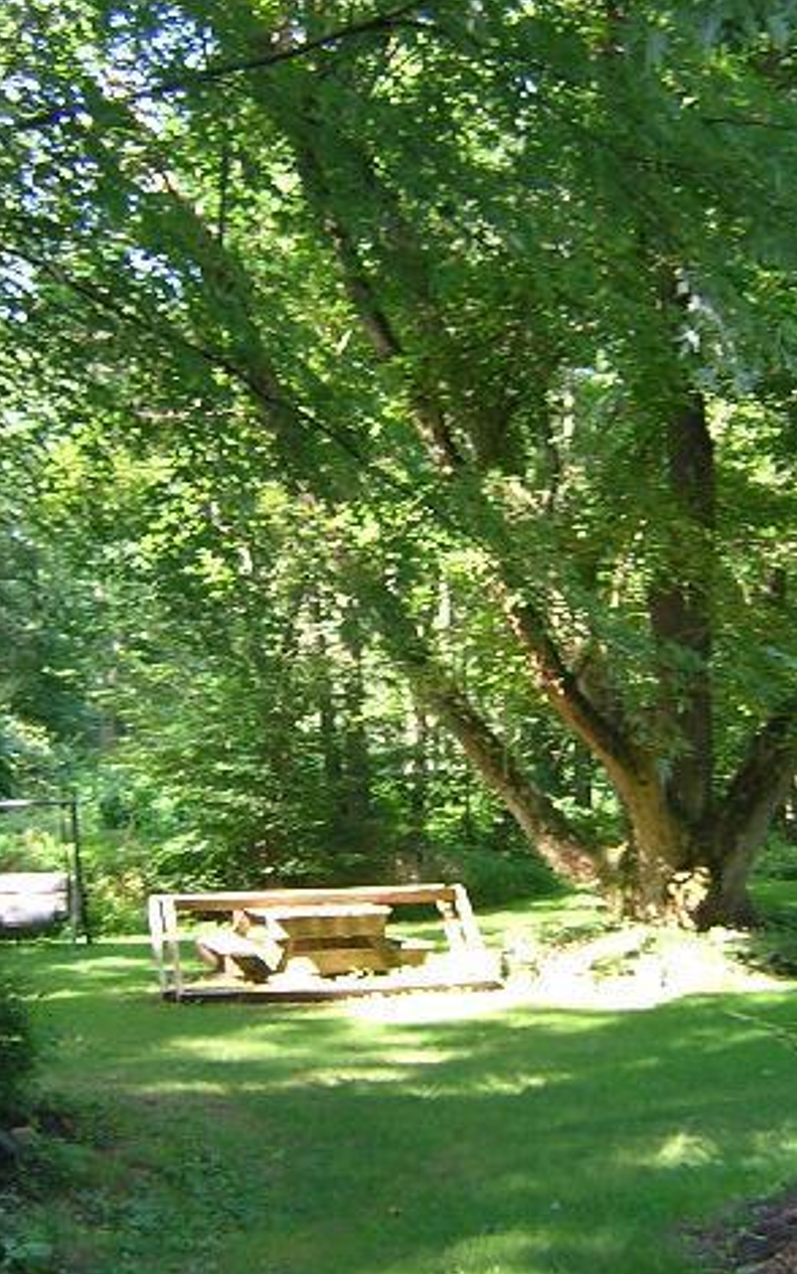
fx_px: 1806
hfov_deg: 24.8
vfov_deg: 38.9
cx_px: 507
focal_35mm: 52
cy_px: 626
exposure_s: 1/43.8
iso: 100
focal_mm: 4.7
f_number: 2.6
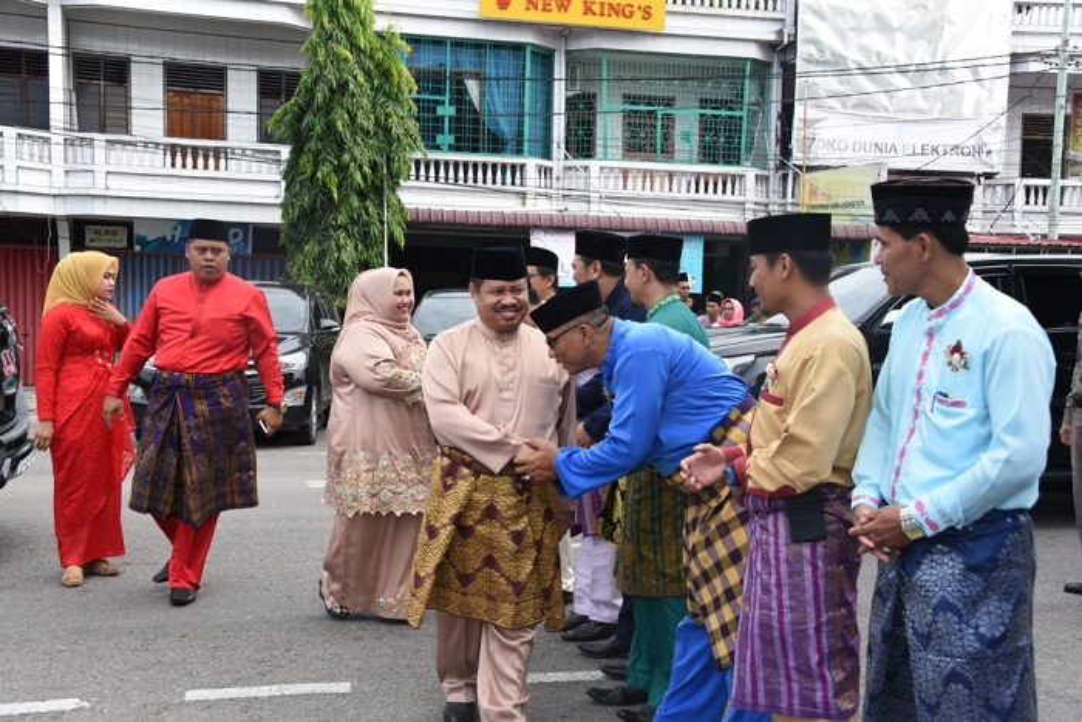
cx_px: 541
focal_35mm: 45
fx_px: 1353
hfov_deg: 43.6
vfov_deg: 29.9
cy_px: 361
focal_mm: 45
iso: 320
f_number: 9
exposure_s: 1/200
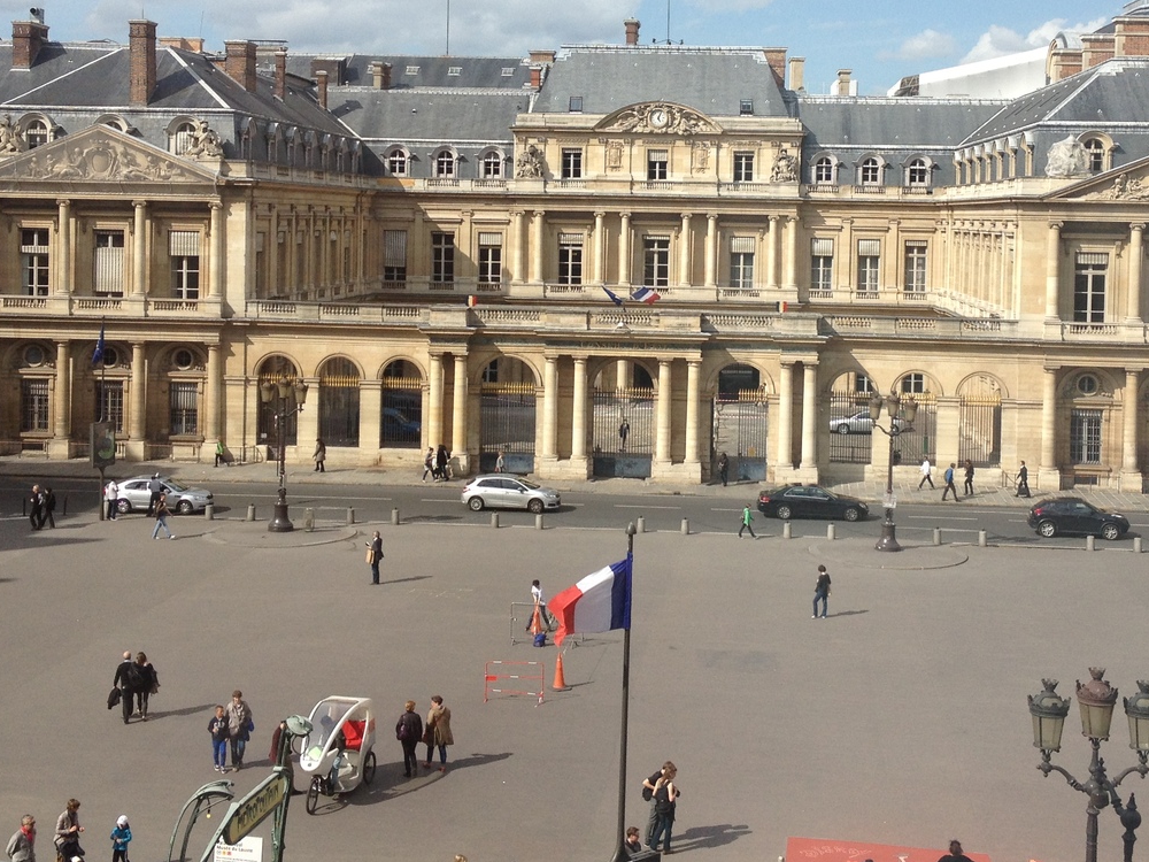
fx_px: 1859
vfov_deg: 25.9
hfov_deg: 34.3
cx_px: 666
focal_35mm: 56
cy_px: 267
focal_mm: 4.28
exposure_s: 1/1727
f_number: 2.4
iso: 50
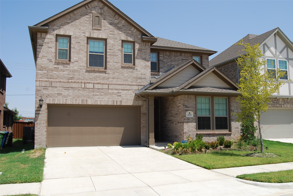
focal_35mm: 36
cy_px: 98
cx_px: 146
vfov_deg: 37.0
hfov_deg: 53.0
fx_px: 294
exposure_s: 1/250
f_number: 8
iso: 100
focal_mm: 24
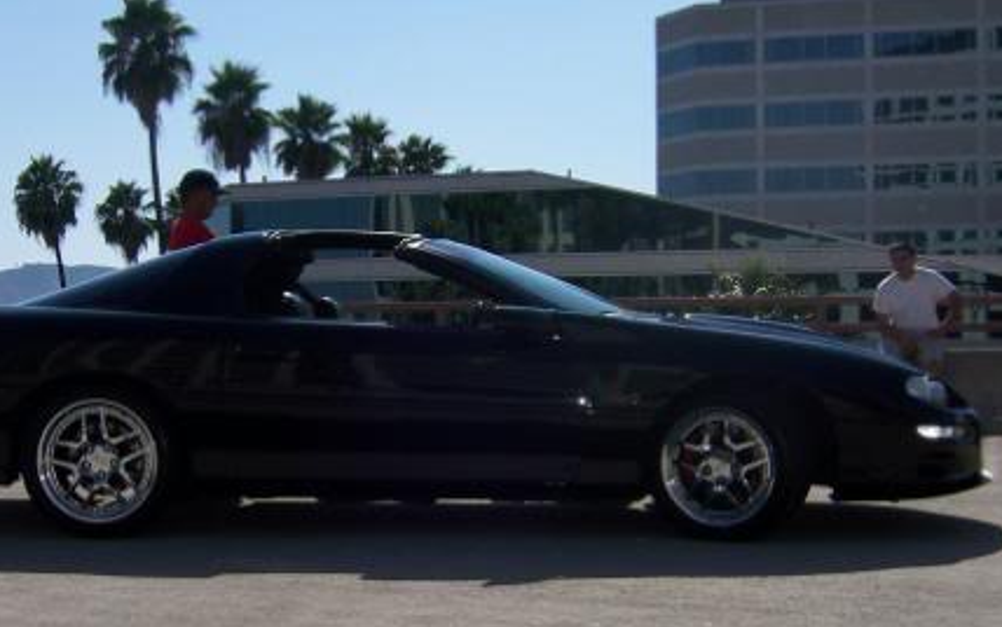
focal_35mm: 57
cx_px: 431
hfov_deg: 35.6
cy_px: 445
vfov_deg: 22.6
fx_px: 1557
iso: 80
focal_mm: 6.2
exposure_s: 1/1000
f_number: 4.5
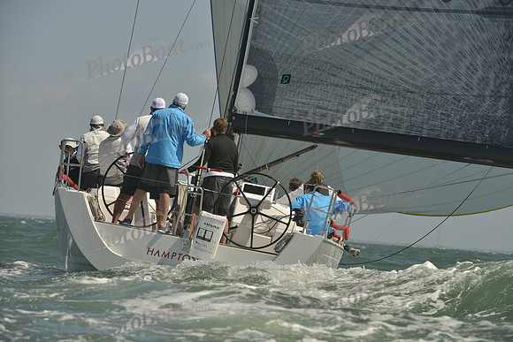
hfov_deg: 10.3
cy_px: 171
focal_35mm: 200
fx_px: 2851
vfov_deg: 6.9
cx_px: 256
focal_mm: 200
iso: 280
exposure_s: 1/1600
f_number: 8
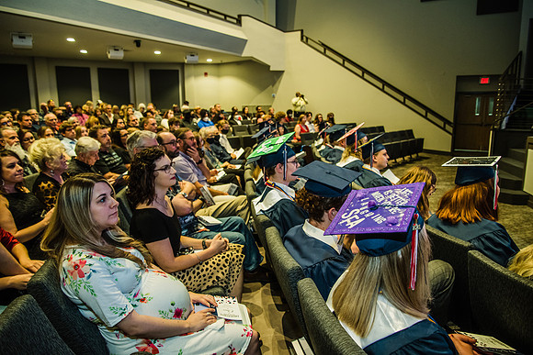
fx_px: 355
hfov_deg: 73.7
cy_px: 178
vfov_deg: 53.2
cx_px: 266
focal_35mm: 24
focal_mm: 24
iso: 800
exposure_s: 1/50
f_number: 4.5
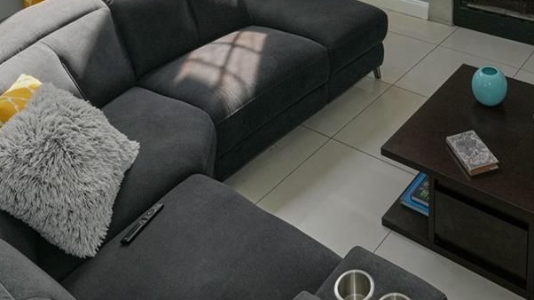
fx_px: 552
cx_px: 391
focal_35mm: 39
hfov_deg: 49.8
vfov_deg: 24.5
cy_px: -135
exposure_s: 1/200
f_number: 9
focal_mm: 14
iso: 400
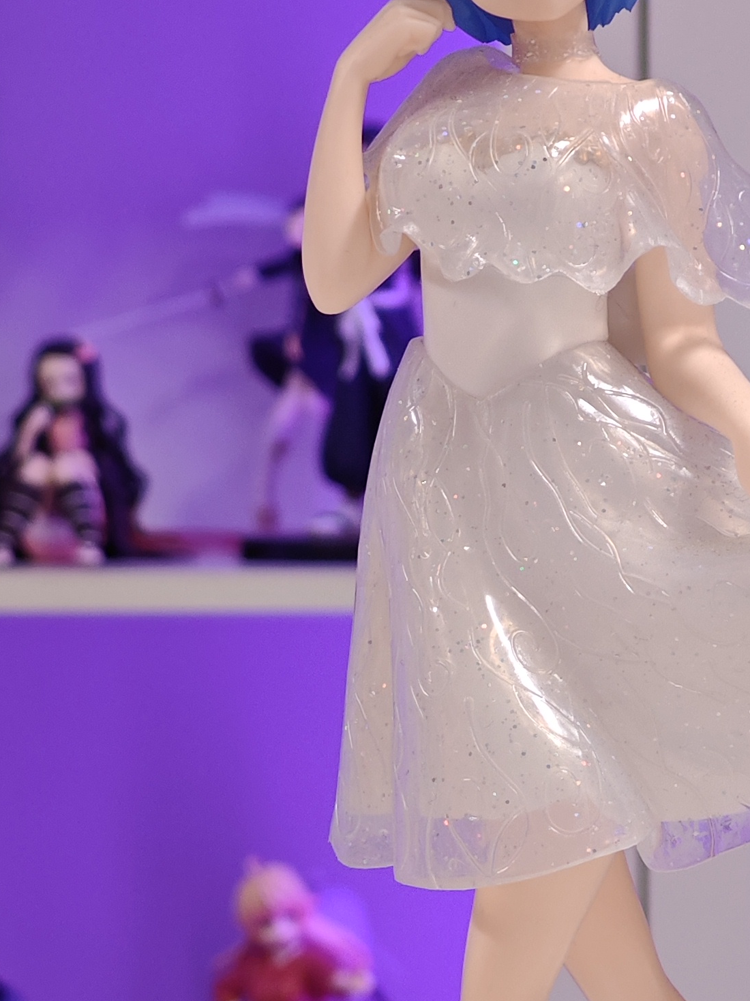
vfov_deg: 11.1
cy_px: 710
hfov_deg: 8.3
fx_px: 5143
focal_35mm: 178
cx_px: 672
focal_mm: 7.48
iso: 400
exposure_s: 1/17.8
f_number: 2.4
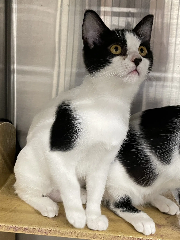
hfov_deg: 53.1
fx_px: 180
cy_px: 120
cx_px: 90
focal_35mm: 26
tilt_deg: -15.0
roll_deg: -2.7
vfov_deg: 67.3
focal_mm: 4.2
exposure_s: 1/48
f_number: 1.6
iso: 500
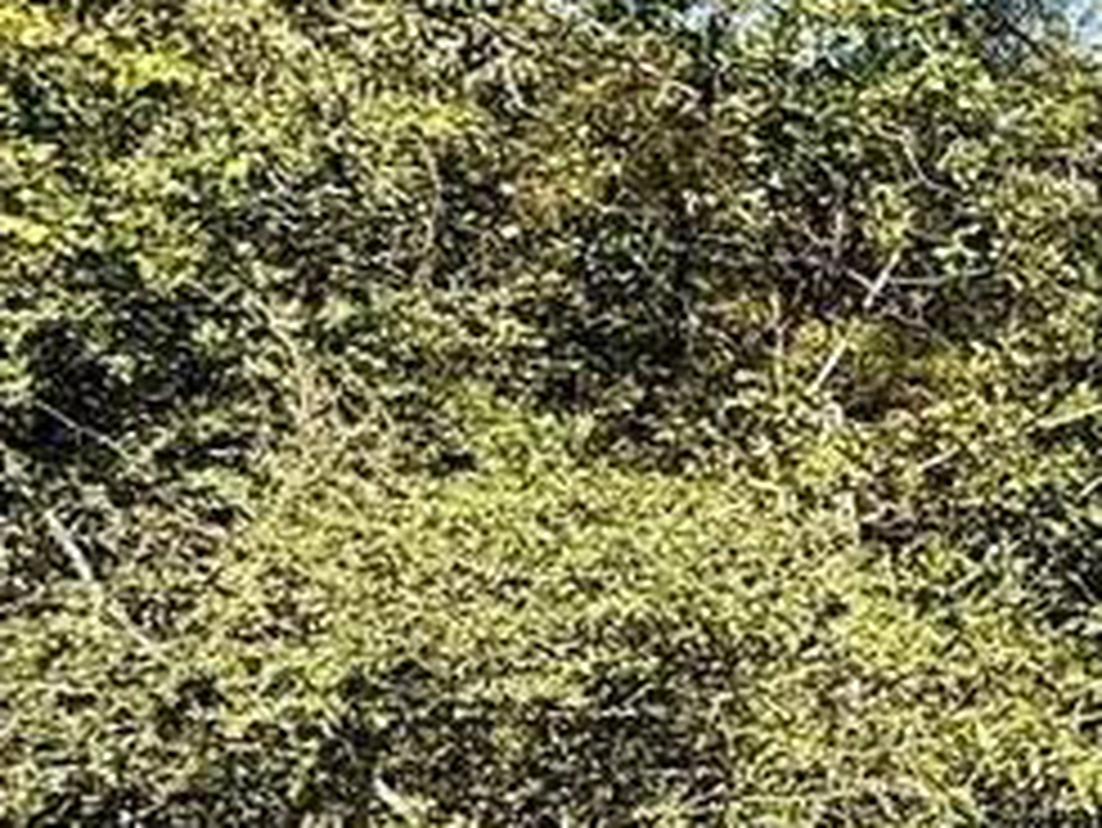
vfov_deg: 20.1
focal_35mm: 73
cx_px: 2366
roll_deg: +0.8
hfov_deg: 17.0
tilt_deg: +6.8
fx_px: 2325
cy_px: 518
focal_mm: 2.22
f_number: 2.2
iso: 50
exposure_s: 1/864
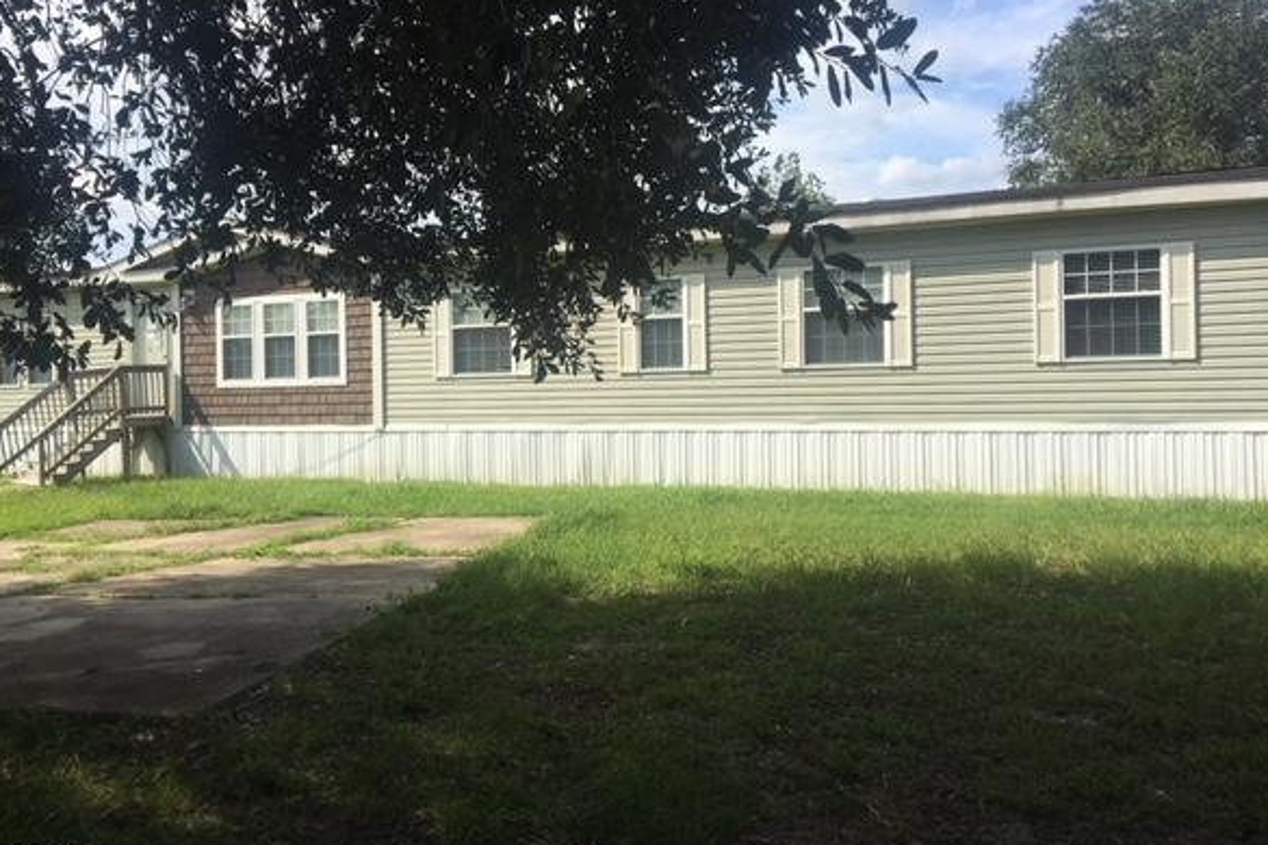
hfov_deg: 57.2
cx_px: 583
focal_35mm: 33
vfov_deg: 39.9
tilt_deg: -0.2
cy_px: 390
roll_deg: +1.3
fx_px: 1162
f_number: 2.2
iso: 25
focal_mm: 4.15
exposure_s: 1/2024
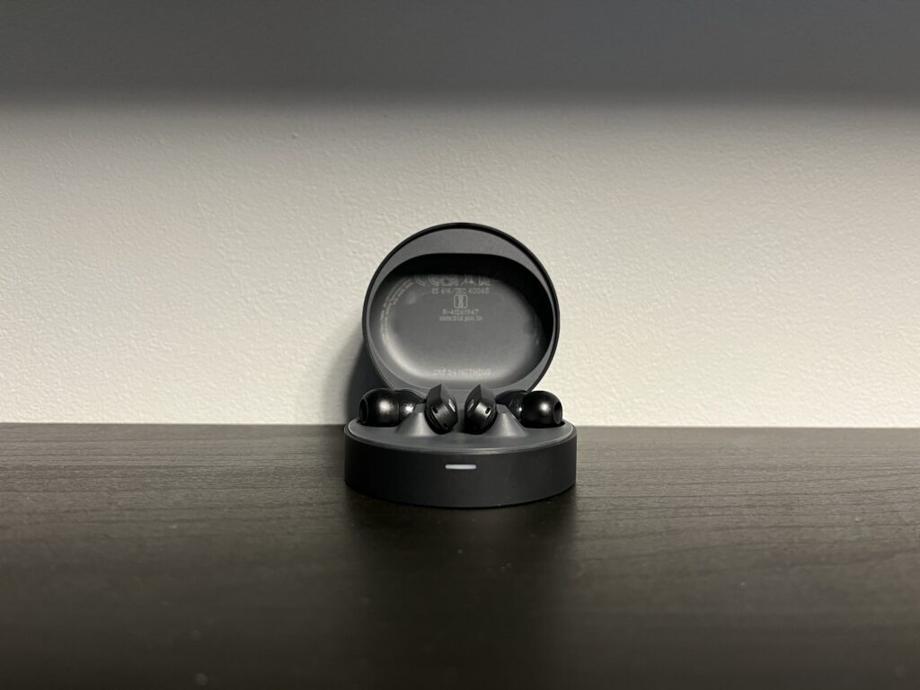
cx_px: 460
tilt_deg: -5.2
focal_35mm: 26
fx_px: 691
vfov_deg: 53.1
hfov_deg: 67.3
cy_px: 345
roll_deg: +0.8
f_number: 1.6
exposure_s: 1/50
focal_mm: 5.1
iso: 250
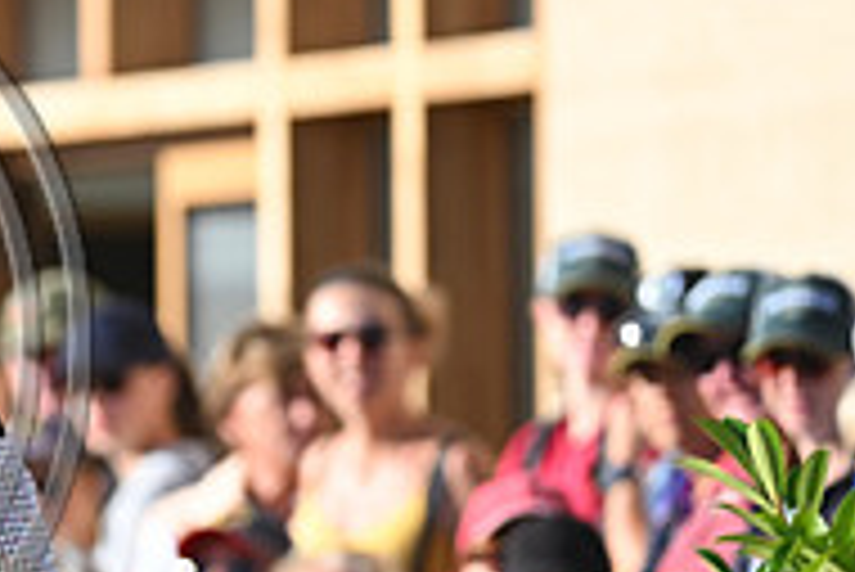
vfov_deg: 1.6
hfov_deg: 2.3
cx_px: -423
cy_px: 277
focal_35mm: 883
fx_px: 20987
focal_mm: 290
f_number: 5
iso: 560
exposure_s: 1/1600
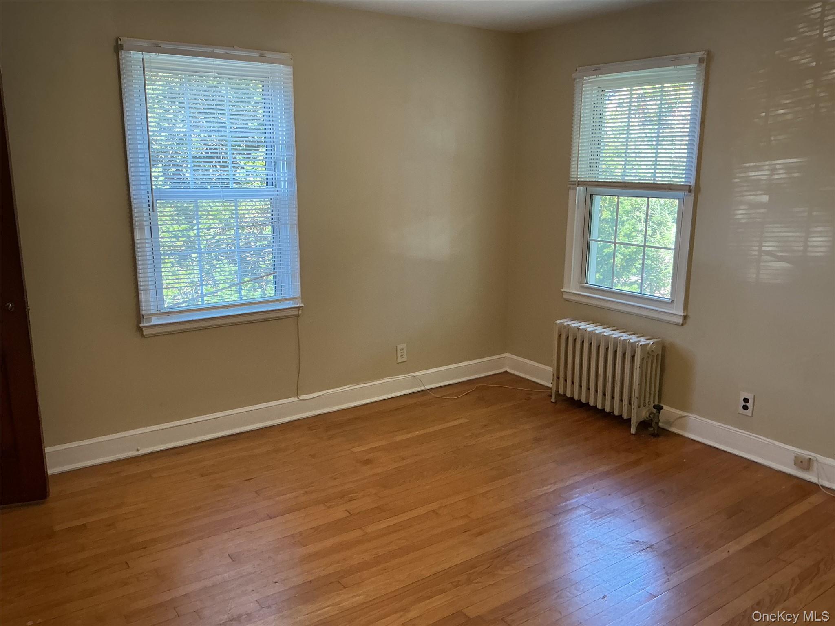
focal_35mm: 29
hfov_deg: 61.7
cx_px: 418
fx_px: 700
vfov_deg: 48.2
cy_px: 313
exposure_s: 1/60
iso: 80
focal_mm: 3
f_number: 1.8
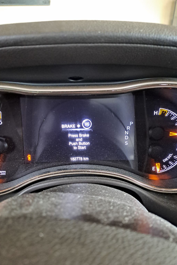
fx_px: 199
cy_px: 136
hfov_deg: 47.9
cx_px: 88
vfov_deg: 67.4
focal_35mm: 27
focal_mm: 4.65
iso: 400
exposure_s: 1/25
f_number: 1.8
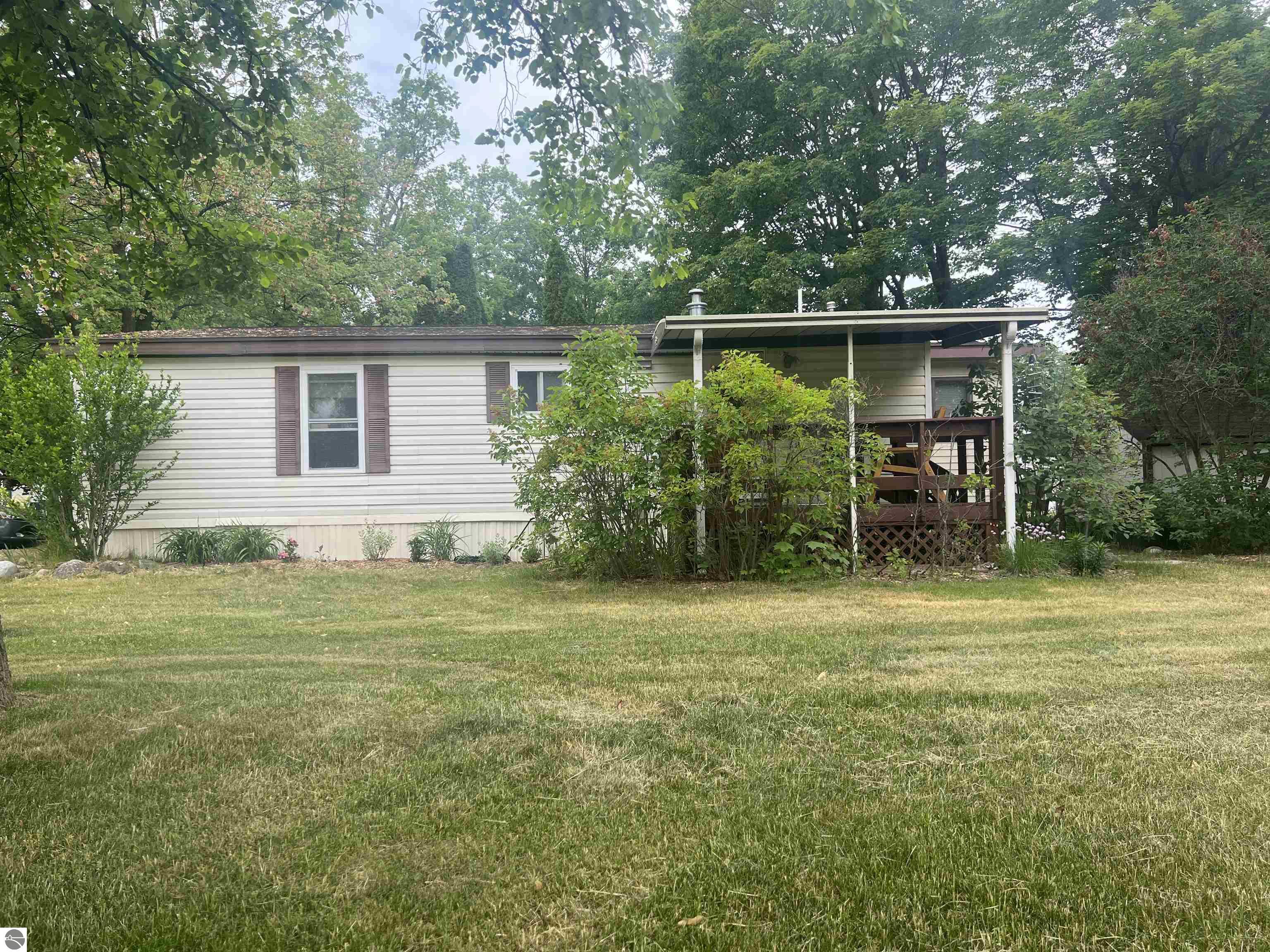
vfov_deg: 53.1
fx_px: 954
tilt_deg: +1.2
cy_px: 476
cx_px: 635
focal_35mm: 26
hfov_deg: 67.3
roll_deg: +1.3
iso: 50
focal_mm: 5.7
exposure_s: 1/769
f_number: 1.5
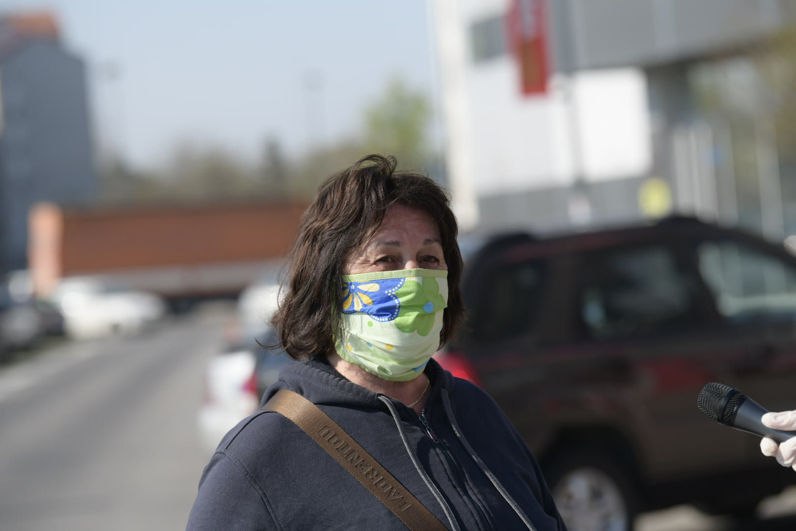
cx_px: 398
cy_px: 266
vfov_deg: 9.8
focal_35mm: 140
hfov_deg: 14.7
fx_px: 3095
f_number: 4.5
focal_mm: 140
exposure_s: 1/3200
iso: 500
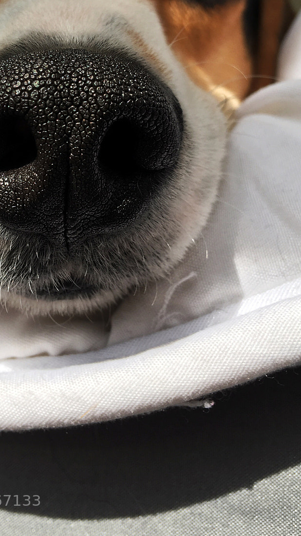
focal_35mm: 46
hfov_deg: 25.7
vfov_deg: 43.5
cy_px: 149
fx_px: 653
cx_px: 78
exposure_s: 1/289
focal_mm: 4.15
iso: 25
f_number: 2.2
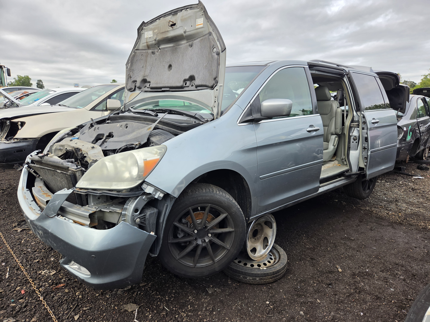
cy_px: 161
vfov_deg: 58.9
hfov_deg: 73.9
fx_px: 286
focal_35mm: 23
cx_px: 215
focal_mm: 5.4
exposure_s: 1/1245
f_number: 1.8
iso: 80
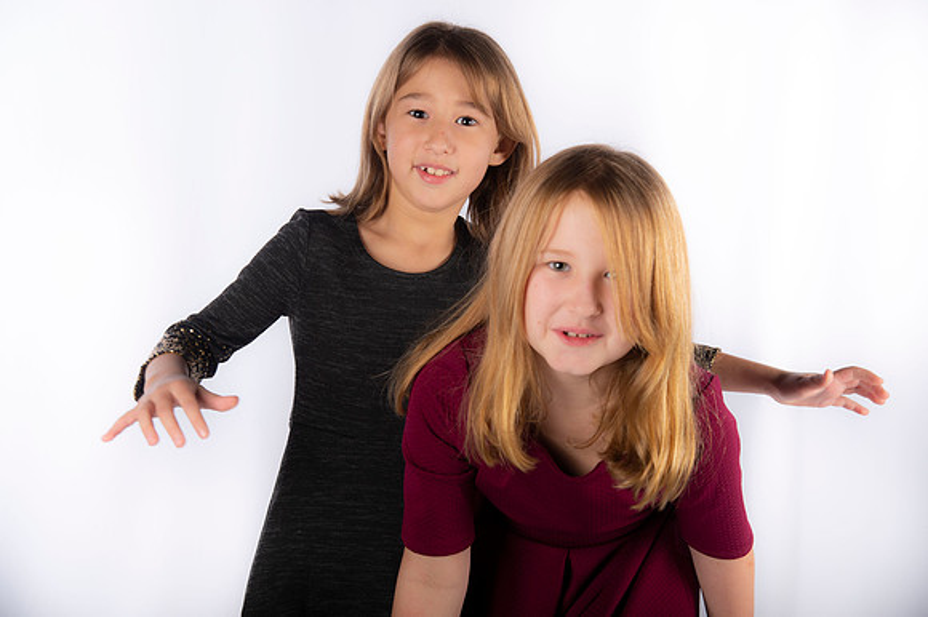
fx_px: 1803
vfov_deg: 19.4
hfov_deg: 28.9
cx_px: 464
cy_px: 308
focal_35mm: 70
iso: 100
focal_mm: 70
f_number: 6.3
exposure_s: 1/200
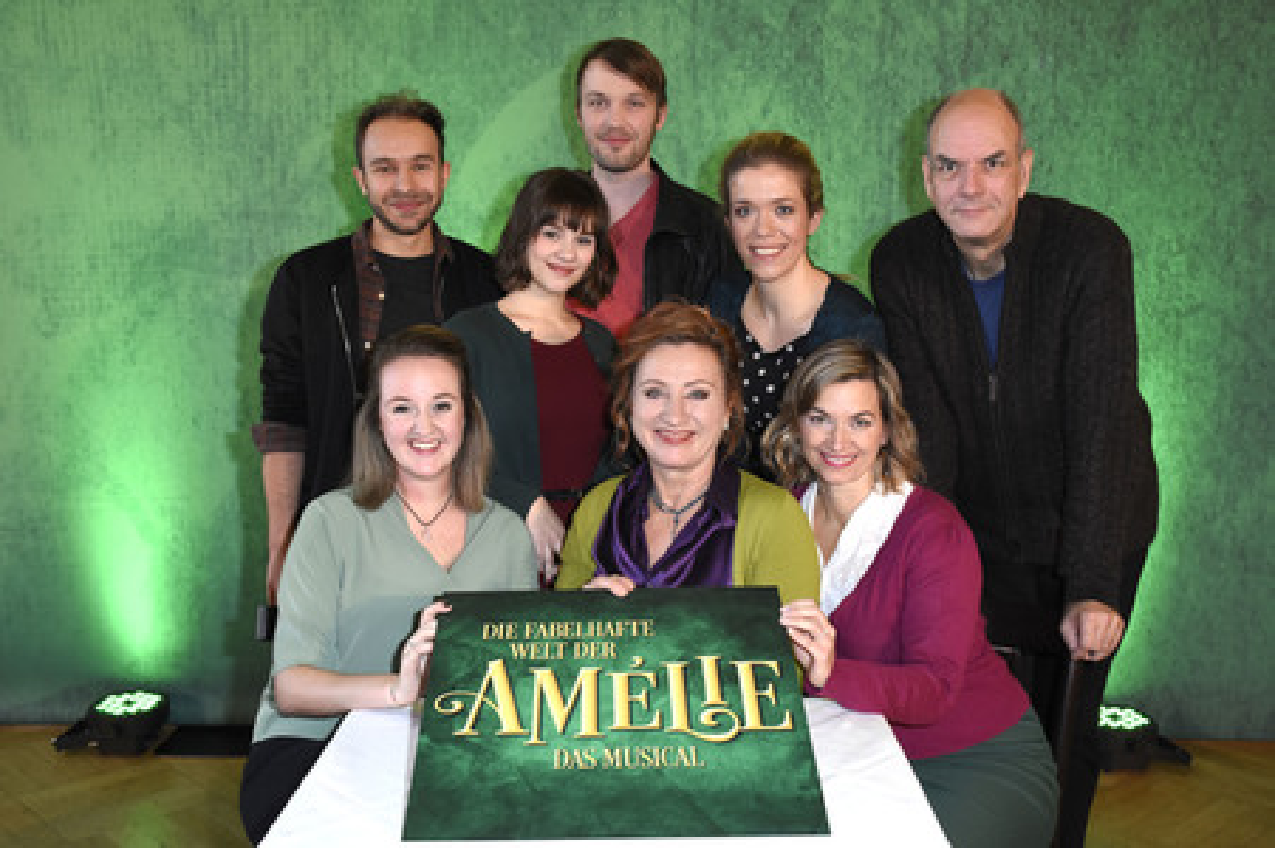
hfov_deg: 53.2
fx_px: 1274
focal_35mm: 36
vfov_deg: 36.8
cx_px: 638
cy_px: 424
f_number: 6.3
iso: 1600
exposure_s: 1/125
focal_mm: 24
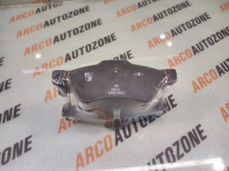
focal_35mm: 17
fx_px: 112
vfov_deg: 74.7
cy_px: 86
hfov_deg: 91.1
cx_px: 114
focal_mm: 4.74
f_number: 1.79
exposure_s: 1/33
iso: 122
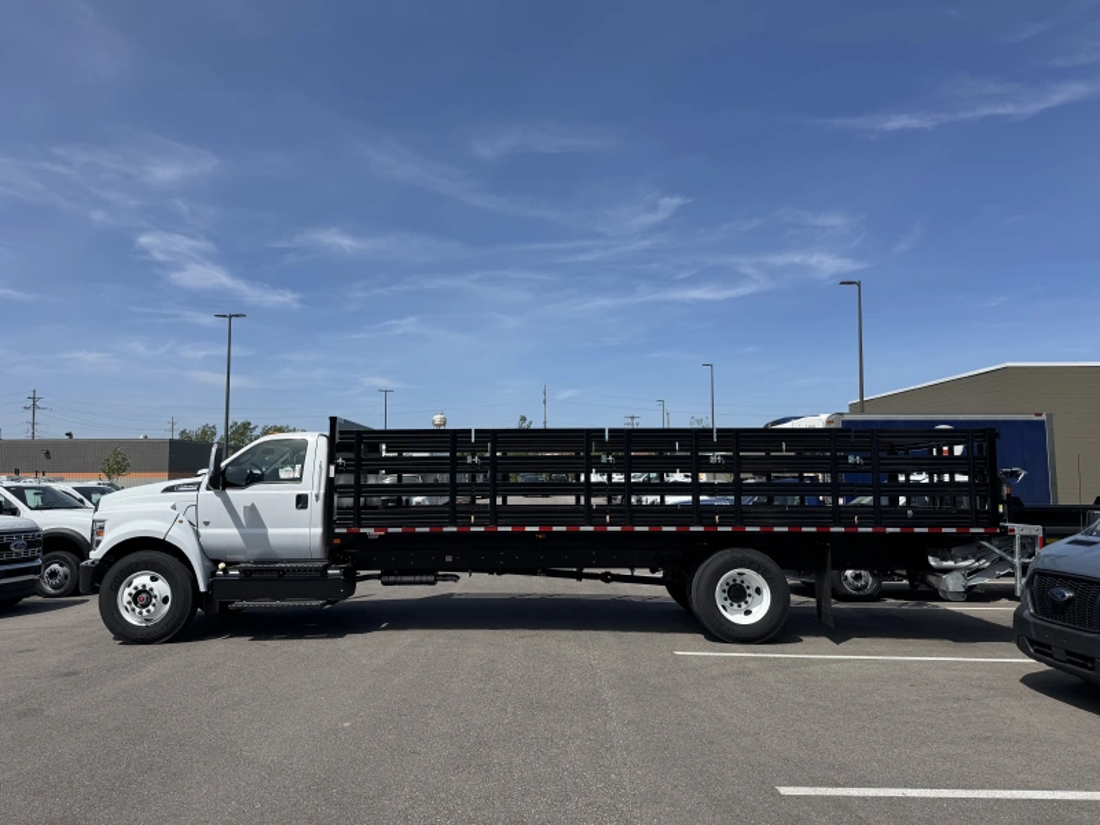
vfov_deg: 56.8
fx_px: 763
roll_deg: -0.2
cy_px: 412
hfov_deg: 71.6
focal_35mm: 24
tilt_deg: +4.7
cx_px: 550
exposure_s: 1/6410
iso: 80
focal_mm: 6.76
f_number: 1.78
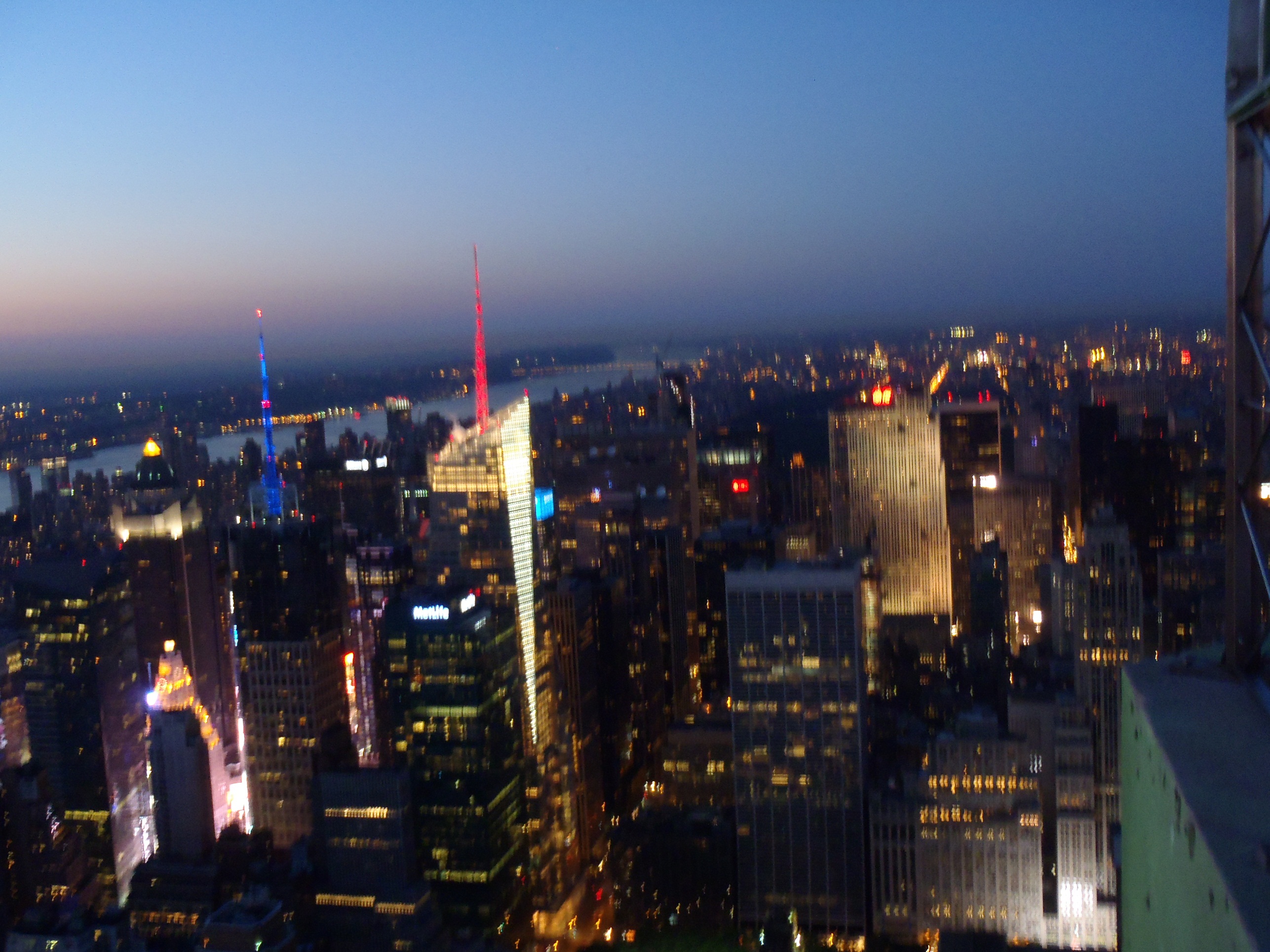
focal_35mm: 38
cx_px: 635
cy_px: 476
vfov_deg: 37.7
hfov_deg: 49.0
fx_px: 1394
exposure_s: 1/4
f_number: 4.6
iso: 320
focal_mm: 6.83
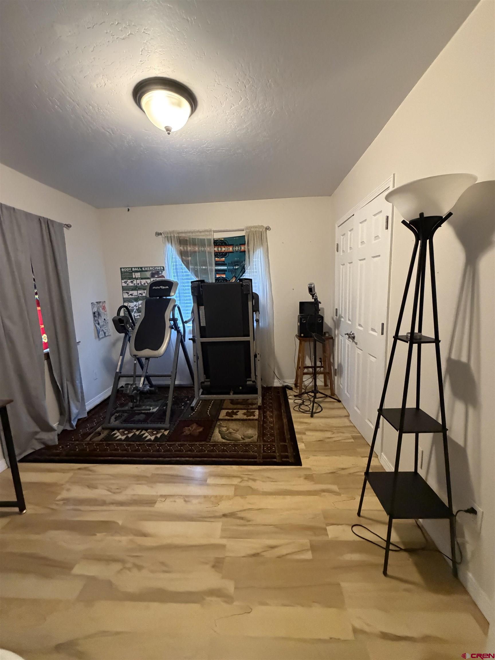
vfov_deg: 102.1
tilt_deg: -9.1
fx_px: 267
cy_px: 330
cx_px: 248
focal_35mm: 14
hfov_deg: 85.7
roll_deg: +2.4
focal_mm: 2.22
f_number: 2.2
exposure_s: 1/60
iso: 800
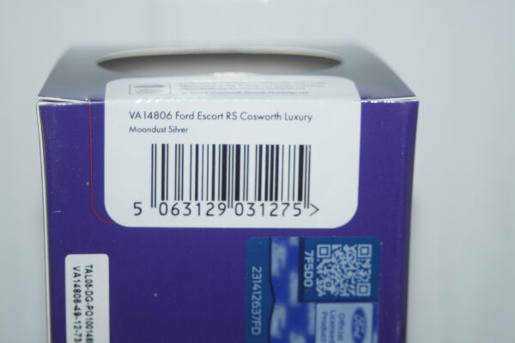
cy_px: 172
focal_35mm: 120
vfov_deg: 11.4
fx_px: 1717
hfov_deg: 17.1
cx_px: 258
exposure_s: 1/80
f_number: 5.6
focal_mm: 80
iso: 250
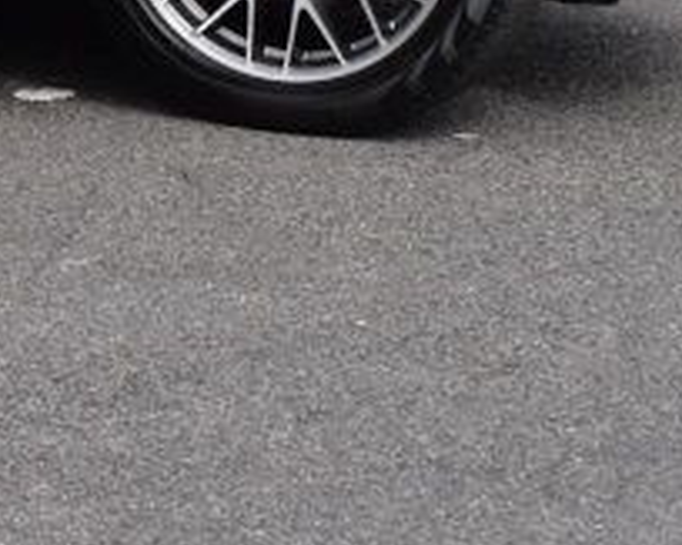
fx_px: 4426
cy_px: -398
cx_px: -612
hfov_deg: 8.4
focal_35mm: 219
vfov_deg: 6.9
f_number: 11
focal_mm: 31
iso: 400
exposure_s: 1/500
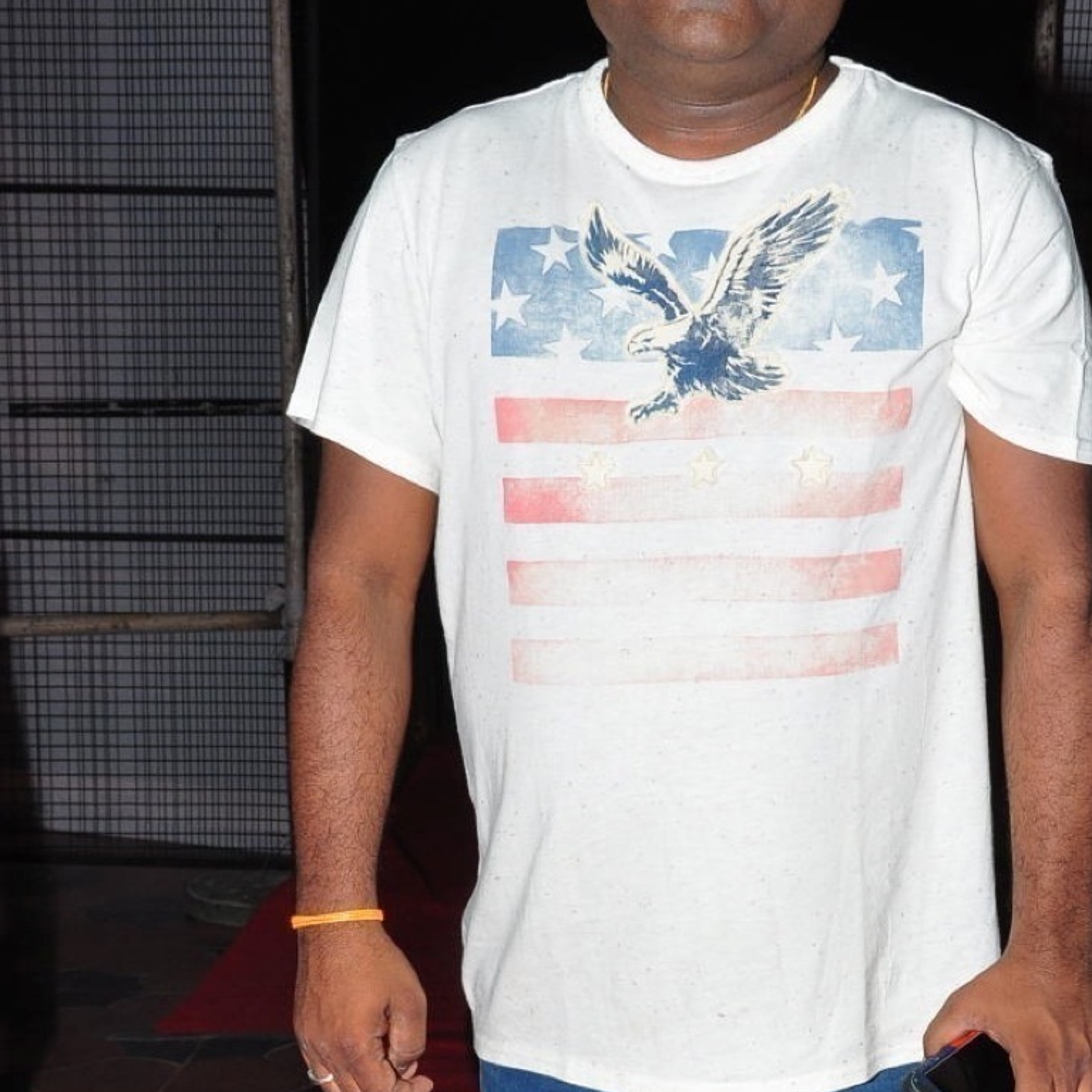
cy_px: 947
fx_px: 2356
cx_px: 765
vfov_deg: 25.4
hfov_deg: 25.9
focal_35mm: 66
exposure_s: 1/125
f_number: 11
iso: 500
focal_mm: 22
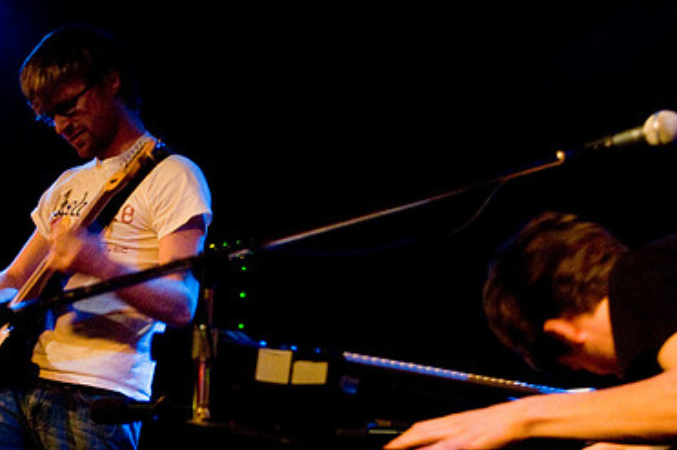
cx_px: 291
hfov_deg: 19.8
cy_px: 347
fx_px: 1934
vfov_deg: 13.2
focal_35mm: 103
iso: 1250
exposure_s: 1/50
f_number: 2.8
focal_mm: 44
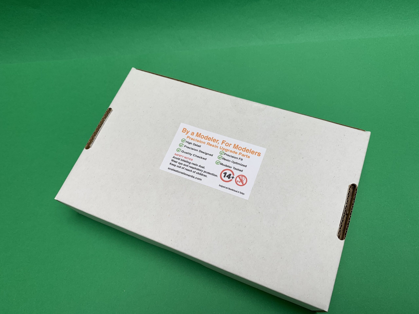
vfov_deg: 53.1
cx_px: 210
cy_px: 157
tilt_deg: -64.6
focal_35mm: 26
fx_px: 315
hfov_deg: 67.3
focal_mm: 4.25
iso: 25
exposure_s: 1/145
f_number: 1.8
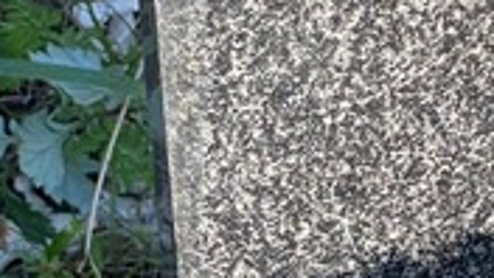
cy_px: 208
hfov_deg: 8.0
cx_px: 1022
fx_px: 3366
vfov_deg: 4.7
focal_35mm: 257
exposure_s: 1/207
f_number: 2
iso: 20
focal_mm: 6
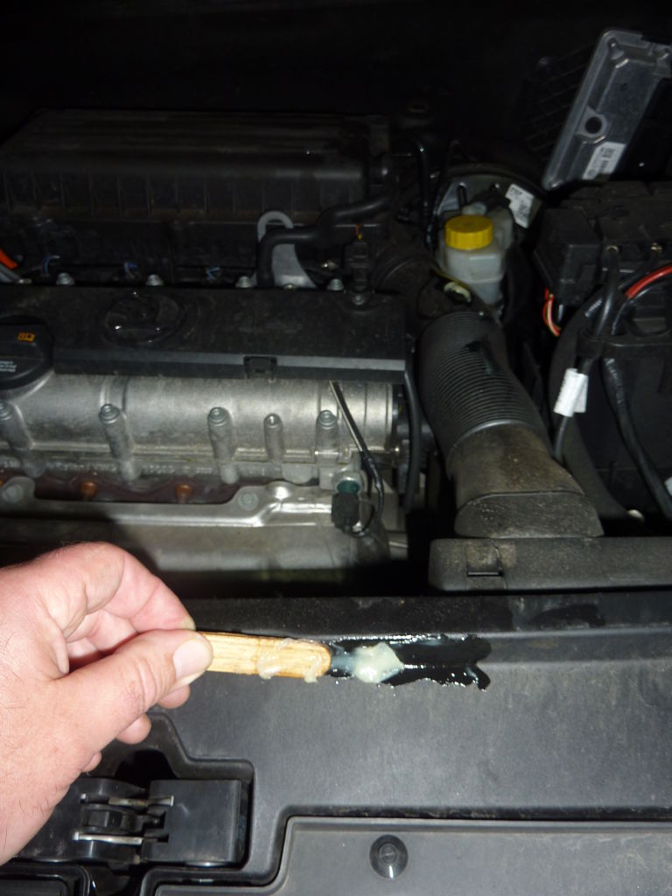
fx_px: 647
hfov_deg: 54.9
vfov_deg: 69.4
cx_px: 336
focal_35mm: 25
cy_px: 448
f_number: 3.3
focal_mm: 4.1
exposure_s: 1/30
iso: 100
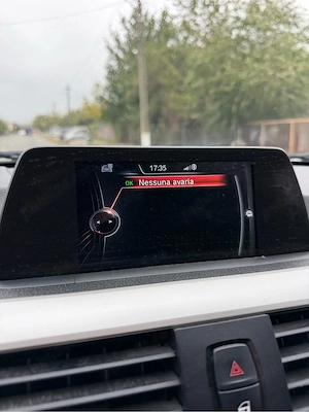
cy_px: 206
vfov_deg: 71.6
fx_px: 286
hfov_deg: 56.8
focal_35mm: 24
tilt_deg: -14.8
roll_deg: +1.0
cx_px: 154
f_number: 1.78
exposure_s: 1/143
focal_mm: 6.76
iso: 125
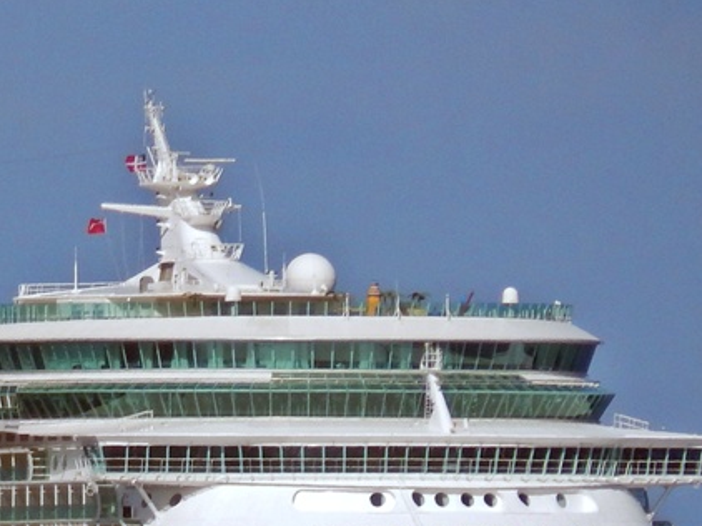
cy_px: 549
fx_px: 30645
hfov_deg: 1.3
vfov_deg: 1.0
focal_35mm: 1512
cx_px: -200
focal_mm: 88.6
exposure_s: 1/400
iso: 125
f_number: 11.5
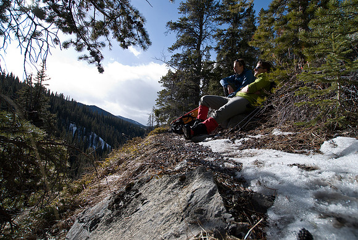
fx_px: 179
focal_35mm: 18
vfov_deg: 67.5
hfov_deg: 89.9
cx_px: 179
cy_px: 120
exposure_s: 1/400
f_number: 6.3
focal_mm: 12
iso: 100
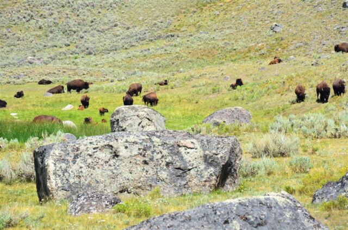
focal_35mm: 300
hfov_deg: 6.9
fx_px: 2892
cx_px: 174
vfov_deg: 4.6
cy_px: 115
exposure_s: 1/160
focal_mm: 200
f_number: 11
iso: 100
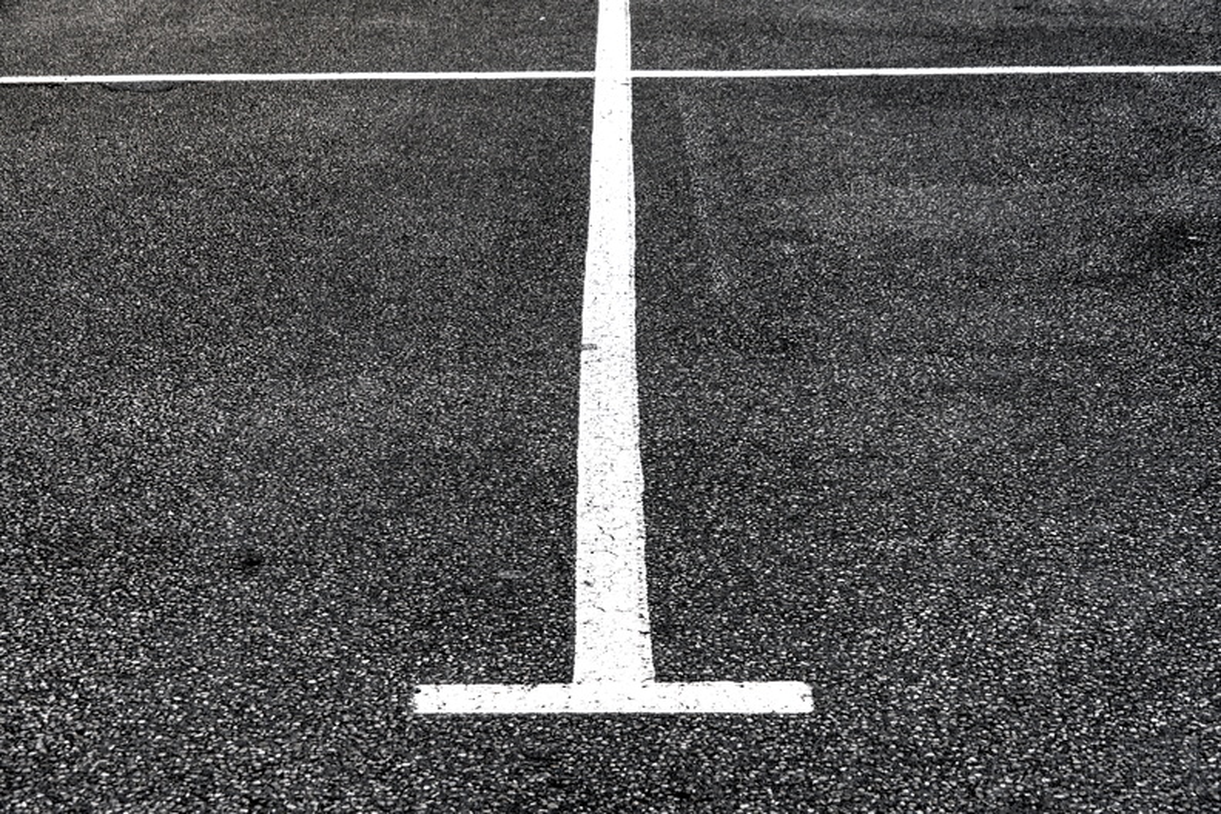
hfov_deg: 25.1
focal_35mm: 81
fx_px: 2747
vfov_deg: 16.9
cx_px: 610
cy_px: 407
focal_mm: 54
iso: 100
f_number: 10
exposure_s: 1/320
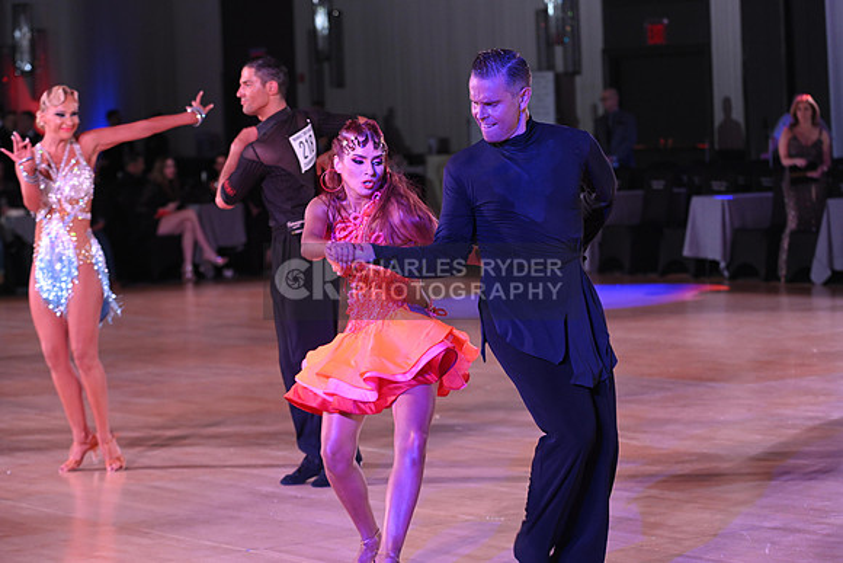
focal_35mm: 120
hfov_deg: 17.1
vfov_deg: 11.4
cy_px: 282
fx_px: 2811
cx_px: 422
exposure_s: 1/200
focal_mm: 120
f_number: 5.6
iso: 1600
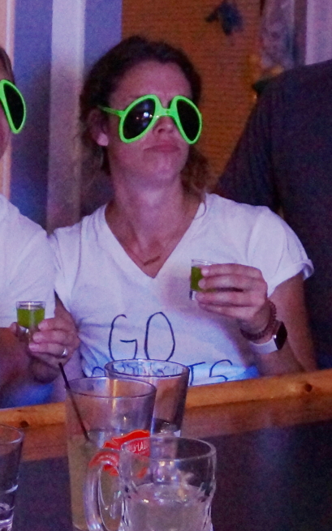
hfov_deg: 29.1
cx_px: 22
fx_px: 608
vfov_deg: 47.2
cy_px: 262
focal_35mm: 42
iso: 1600
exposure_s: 1/40
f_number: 3.5
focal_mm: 18
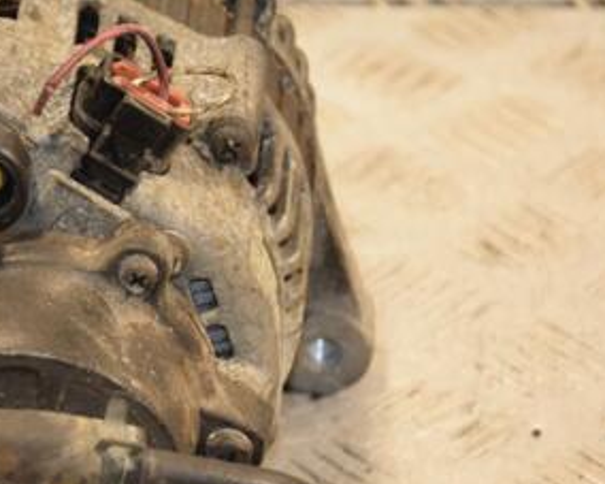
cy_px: 288
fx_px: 4528
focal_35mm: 253
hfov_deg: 7.6
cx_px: -23
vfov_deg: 6.1
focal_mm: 85
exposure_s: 1/80
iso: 800
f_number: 5.6
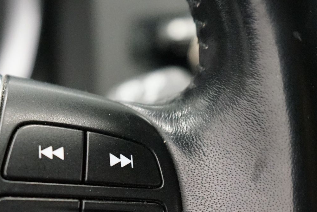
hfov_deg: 23.3
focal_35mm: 85
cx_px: 29
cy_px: 248
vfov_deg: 15.5
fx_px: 749
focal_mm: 34
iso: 6400
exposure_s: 1/100
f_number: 4
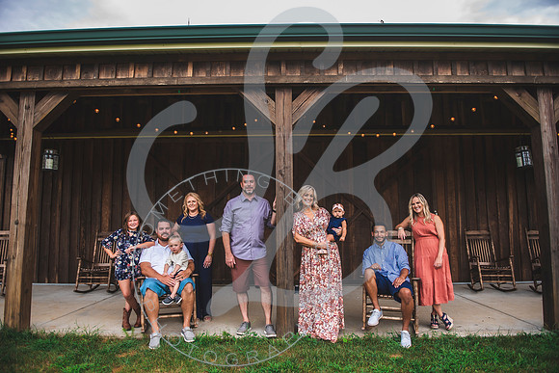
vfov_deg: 52.9
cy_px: 187
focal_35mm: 24
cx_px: 279
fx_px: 375
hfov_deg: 73.4
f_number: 2.8
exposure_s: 1/320
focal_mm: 24
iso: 100
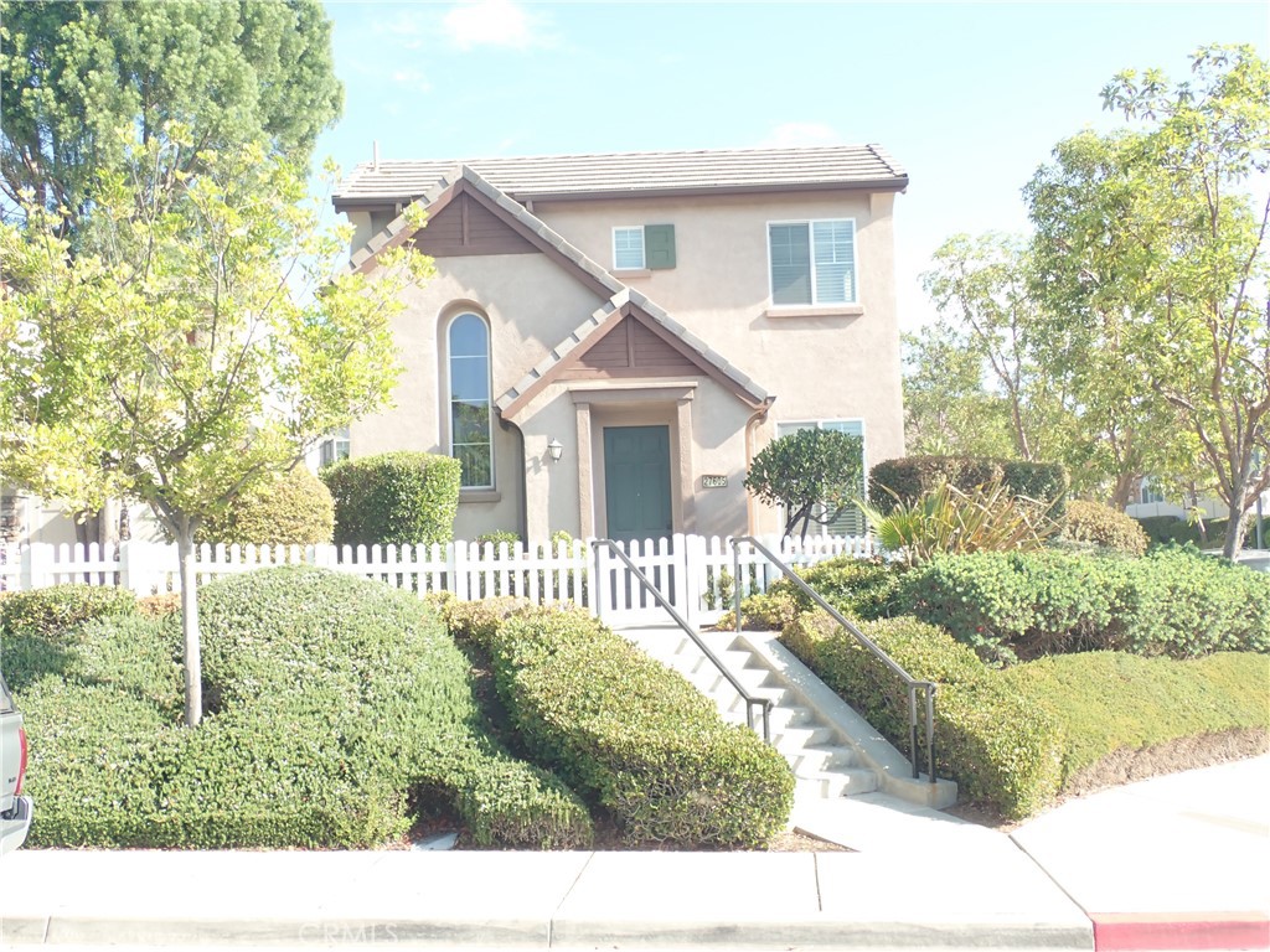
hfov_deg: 49.0
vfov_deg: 37.7
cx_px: 635
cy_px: 476
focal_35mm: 38
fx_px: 1394
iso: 100
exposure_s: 1/160
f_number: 3.5
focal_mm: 6.86
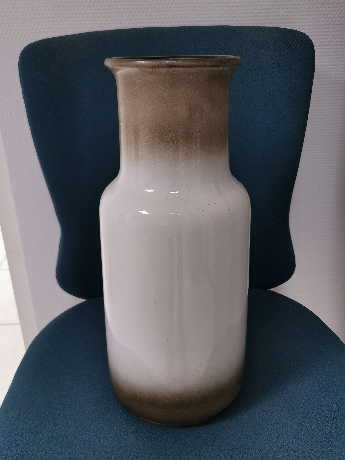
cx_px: 172
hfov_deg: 39.7
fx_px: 478
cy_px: 230
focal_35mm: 36
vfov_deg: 51.4
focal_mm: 5.58
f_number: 1.8
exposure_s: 1/50
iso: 125
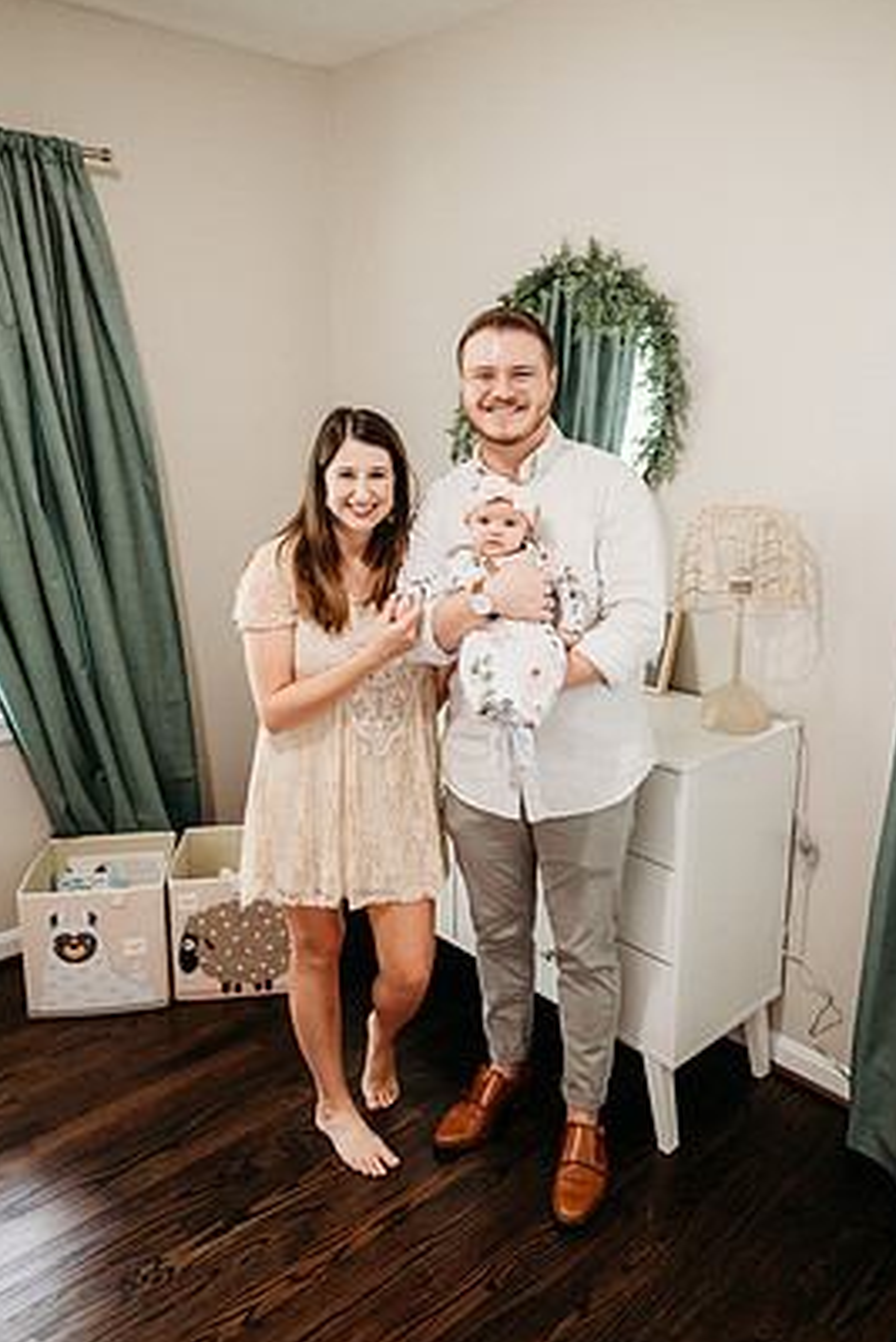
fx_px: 1007
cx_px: 480
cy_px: 624
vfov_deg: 67.3
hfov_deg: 47.9
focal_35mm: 27
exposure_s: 1/200
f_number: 2.5
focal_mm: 24
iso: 1600
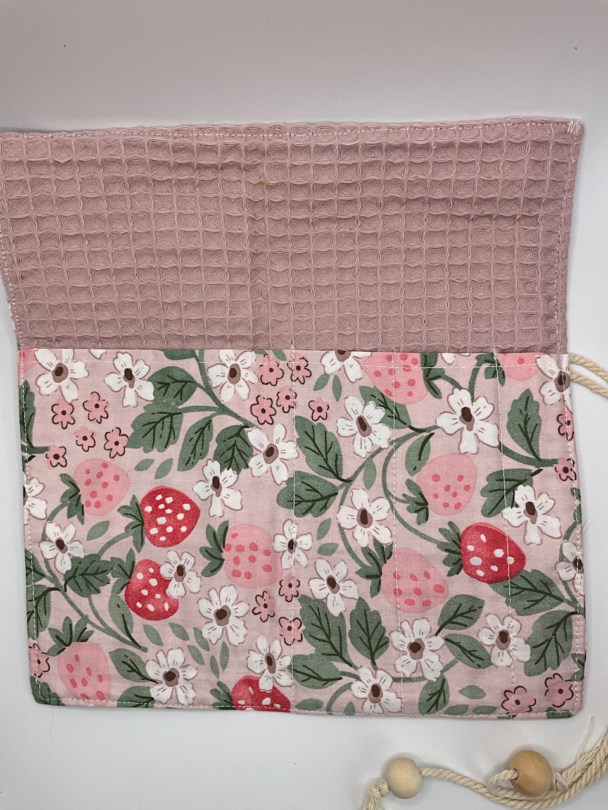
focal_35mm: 29
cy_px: 405
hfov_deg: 48.2
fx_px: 679
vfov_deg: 61.7
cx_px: 304
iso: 25
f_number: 1.8
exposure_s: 1/261
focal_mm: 3
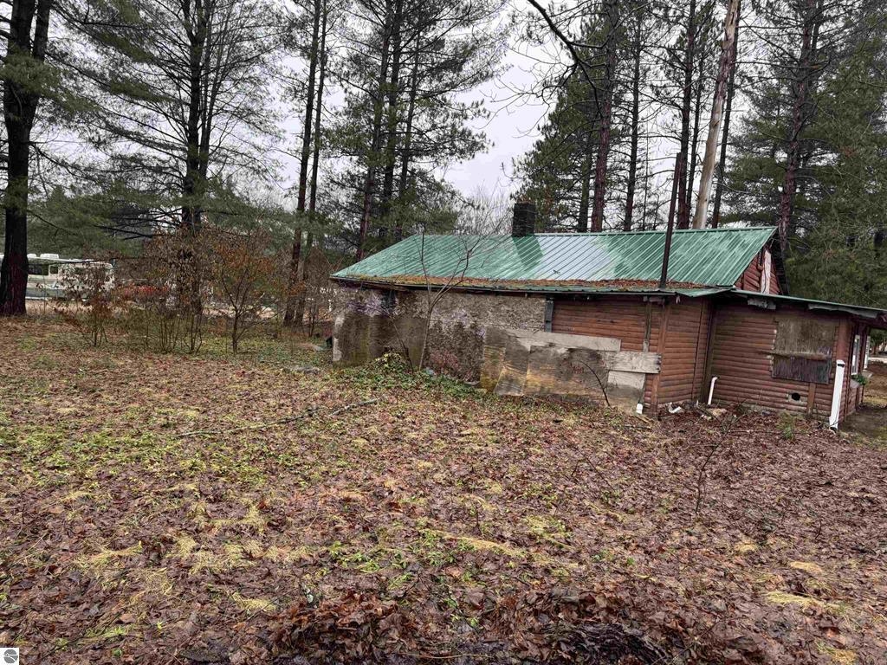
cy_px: 332
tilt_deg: -3.6
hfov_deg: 71.6
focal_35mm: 24
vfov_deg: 56.8
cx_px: 444
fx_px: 615
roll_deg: -4.3
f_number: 1.78
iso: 100
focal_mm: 6.76
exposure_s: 1/121
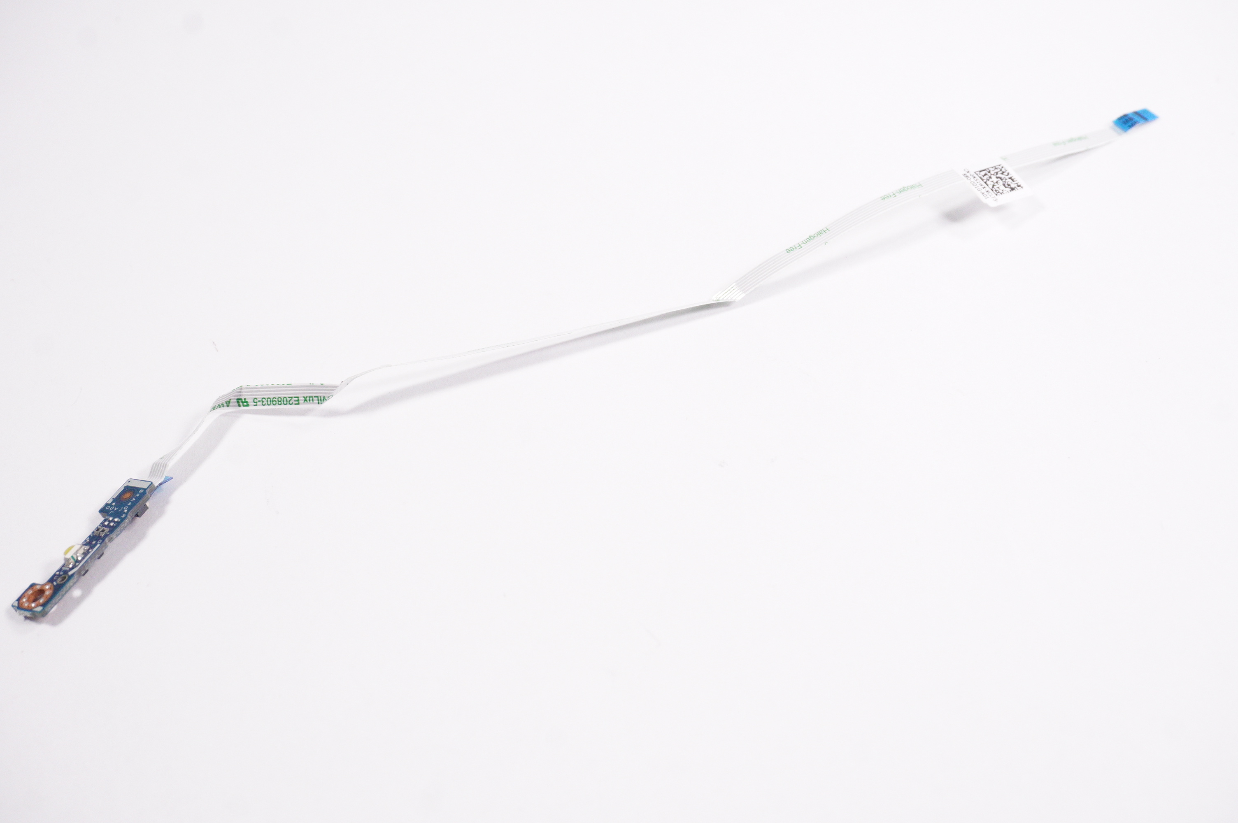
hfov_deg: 40.0
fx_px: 1701
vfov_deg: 27.2
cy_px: 412
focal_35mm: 50
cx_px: 619
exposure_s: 1/500
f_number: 9
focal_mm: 33
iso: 2500
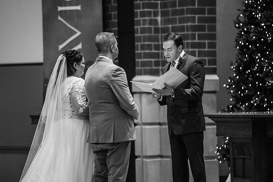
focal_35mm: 200
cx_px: 136
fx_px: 1517
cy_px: 91
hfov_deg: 10.3
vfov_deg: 6.9
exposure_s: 1/250
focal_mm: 200
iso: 2000
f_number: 2.8
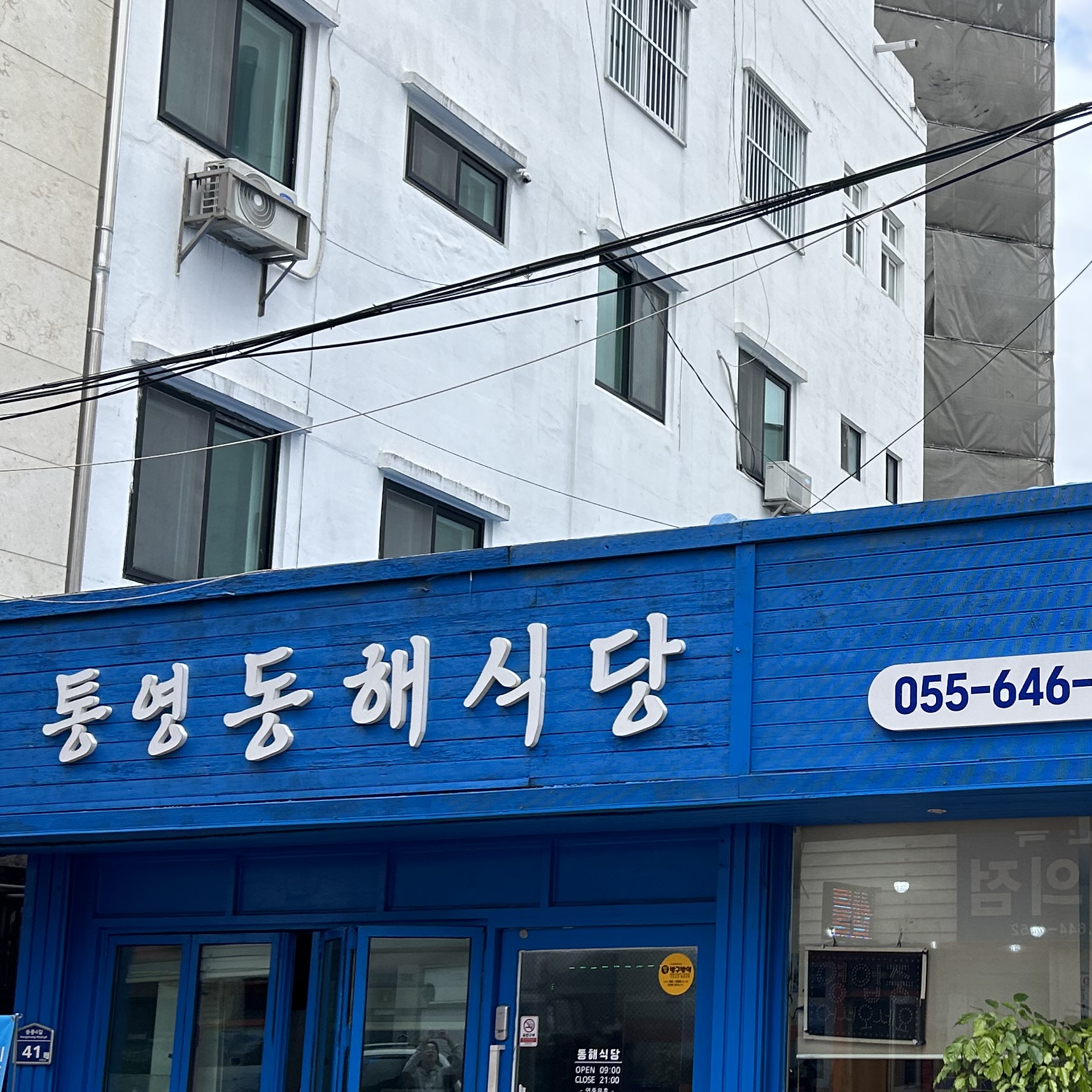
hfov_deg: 30.3
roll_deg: -0.3
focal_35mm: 54
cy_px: 690
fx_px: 1927
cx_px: 978
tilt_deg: +10.5
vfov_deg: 31.5
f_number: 1.5
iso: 50
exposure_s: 1/1311
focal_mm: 5.7
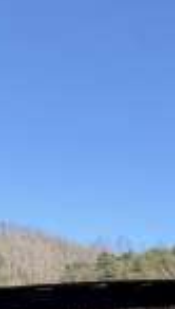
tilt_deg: -7.6
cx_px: 444
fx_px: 568
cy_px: 441
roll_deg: -1.3
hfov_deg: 12.7
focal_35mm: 69
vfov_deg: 24.8
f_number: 2.2
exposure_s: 1/506
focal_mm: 2.22
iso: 40
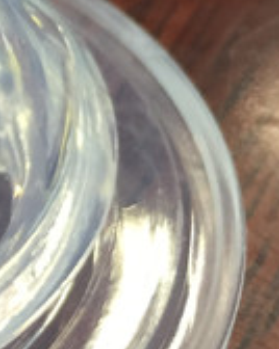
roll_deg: -0.9
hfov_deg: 10.6
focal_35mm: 135
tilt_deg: -34.4
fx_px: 1396
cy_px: 17
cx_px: -250
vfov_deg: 14.1
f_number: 2.2
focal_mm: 4.15
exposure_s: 1/33
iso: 125
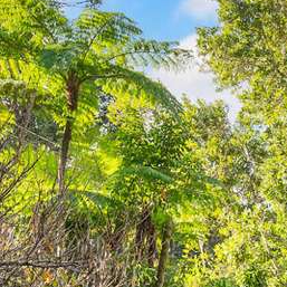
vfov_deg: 15.3
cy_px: 516
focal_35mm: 98
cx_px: 447
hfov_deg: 16.0
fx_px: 921
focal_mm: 15.5
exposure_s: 1/250
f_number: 4.5
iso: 200
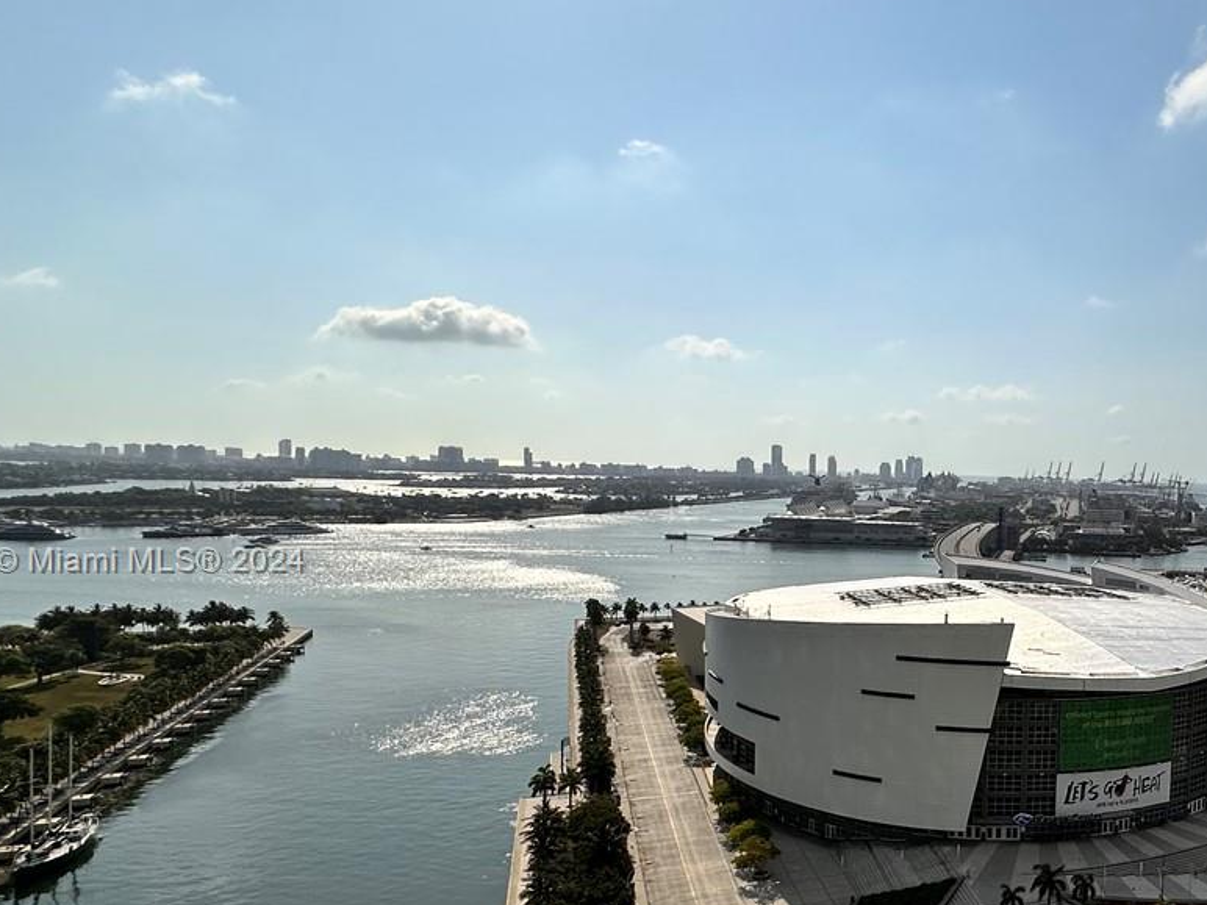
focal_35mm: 29
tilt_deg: -5.0
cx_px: 1055
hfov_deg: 54.8
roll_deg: -1.9
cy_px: 563
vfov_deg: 47.8
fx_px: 1011
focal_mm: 2.22
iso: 50
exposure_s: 1/8403
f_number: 2.2
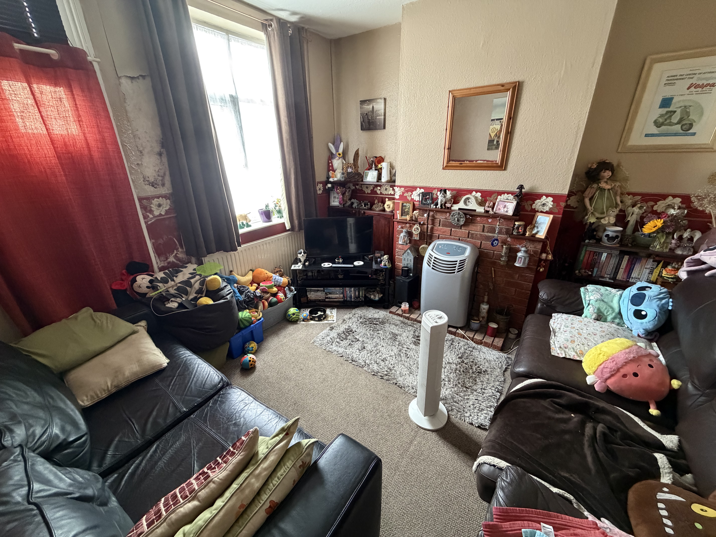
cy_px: 268
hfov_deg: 102.1
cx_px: 358
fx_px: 290
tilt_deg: -21.2
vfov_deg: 85.7
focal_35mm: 14
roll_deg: +1.2
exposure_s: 1/60
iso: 640
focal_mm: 2.22
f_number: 2.2
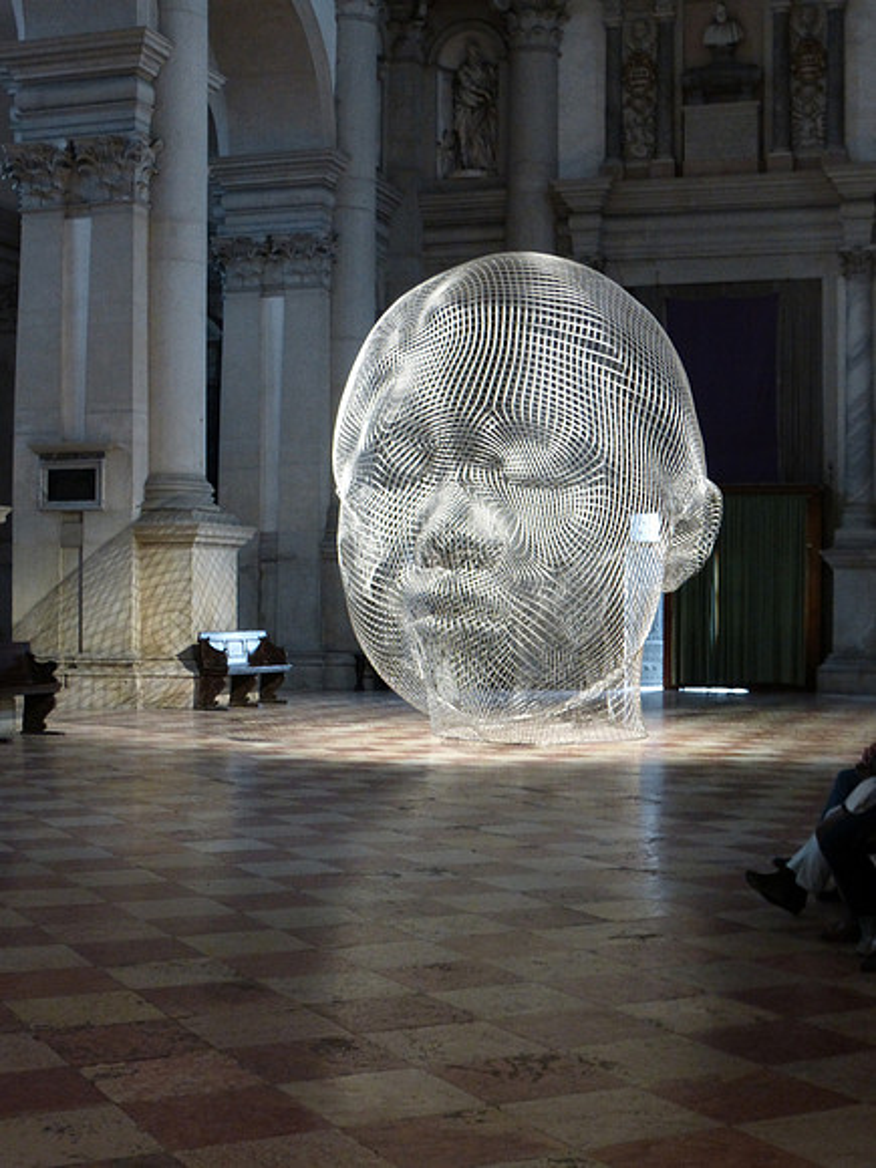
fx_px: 1788
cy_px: 584
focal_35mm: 53
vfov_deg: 36.2
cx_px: 438
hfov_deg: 27.5
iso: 400
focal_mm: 9
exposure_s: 1/5
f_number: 4.4
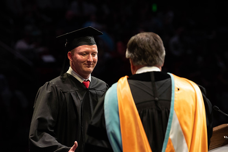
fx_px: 1307
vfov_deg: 6.7
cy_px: 69
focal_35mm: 206
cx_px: 104
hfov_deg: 10.0
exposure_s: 1/320
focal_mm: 190
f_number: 4.5
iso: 1600
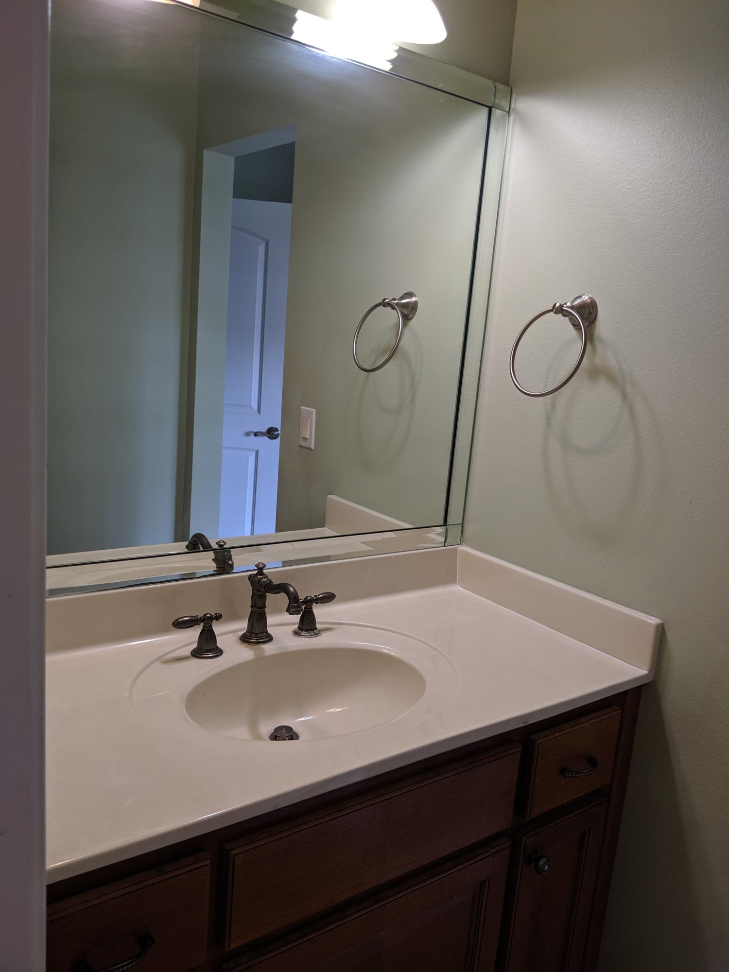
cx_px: 364
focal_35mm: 27
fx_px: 758
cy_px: 486
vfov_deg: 65.3
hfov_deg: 51.4
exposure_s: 1/120
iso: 115
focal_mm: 4.44
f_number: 1.8
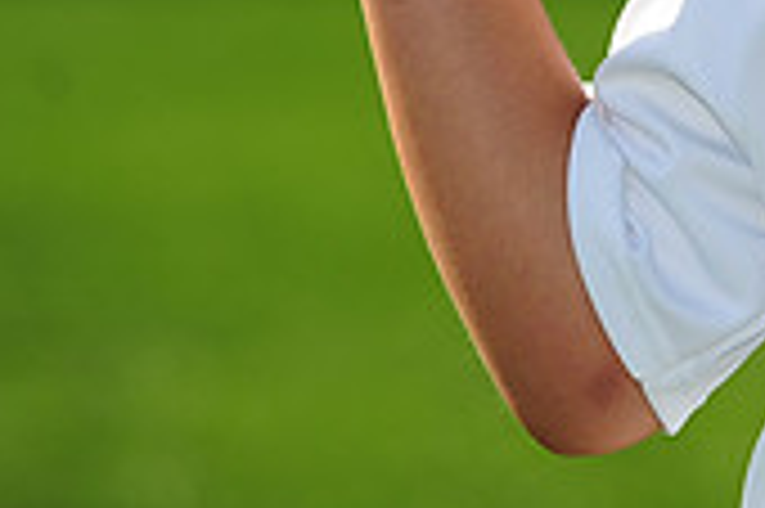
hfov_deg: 3.4
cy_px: -333
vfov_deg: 2.3
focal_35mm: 598
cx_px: 1080
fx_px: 12695
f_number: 4.5
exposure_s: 1/1600
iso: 200
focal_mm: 175
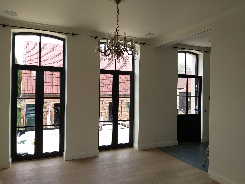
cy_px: 92
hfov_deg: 67.3
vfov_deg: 53.1
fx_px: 184
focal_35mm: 26
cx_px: 122
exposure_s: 1/254
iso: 40
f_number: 1.7
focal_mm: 3.93
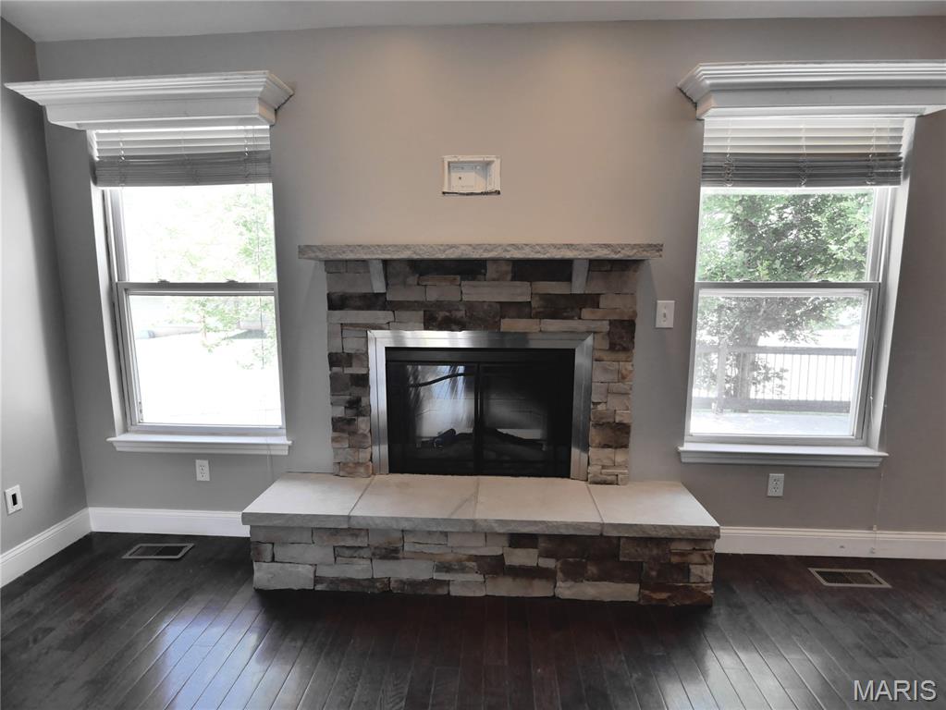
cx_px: 473
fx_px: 492
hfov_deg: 87.7
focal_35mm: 18
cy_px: 355
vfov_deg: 71.6
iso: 800
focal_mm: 9
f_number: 4.1
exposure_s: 1/80
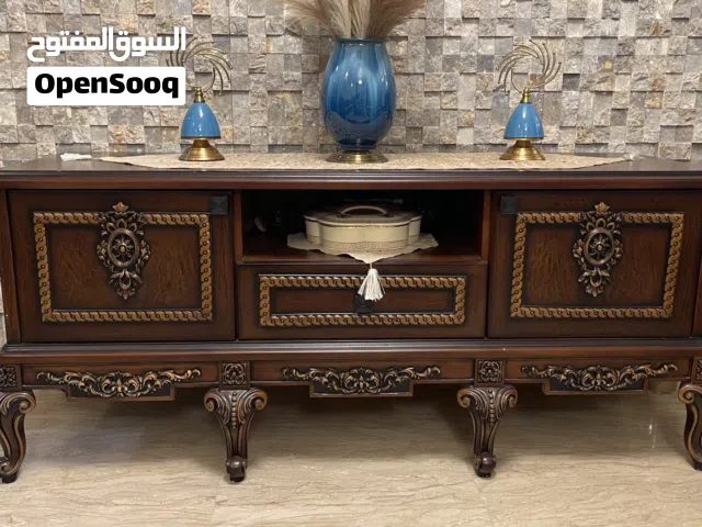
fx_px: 507
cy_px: 264
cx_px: 351
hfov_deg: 69.4
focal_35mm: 25
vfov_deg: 54.9
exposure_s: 1/50
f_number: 1.6
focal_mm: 5.1
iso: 400
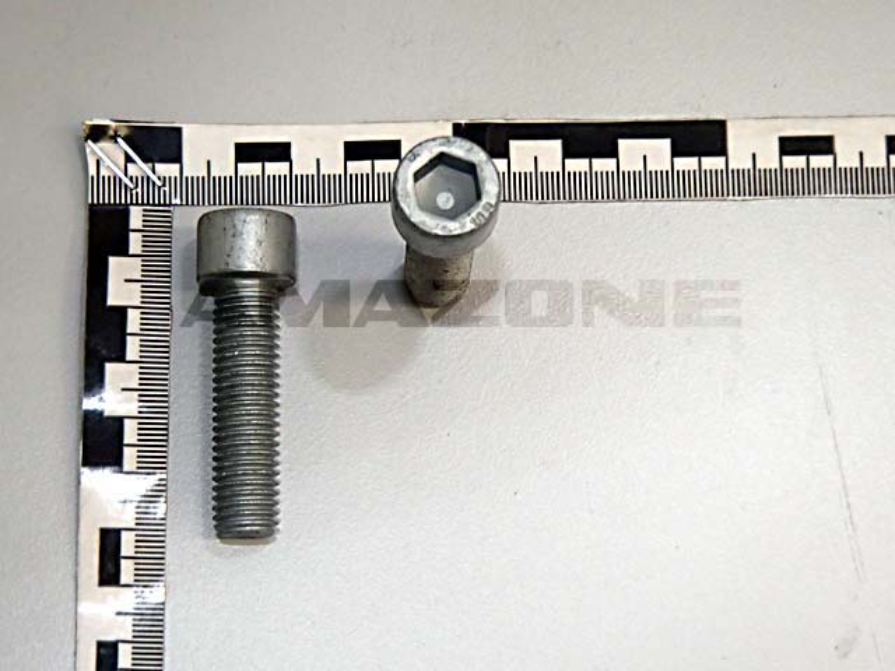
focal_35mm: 103
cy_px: 336
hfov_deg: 19.1
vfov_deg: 14.4
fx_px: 2663
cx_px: 448
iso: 800
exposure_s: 1/80
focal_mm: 18.46
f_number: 5
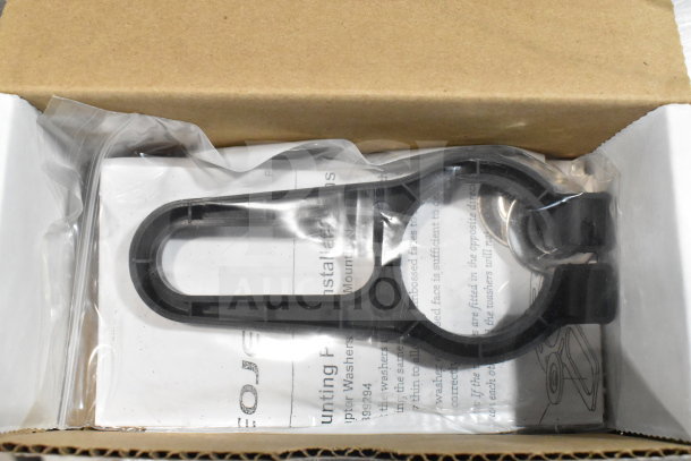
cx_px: 346
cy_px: 230
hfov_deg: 46.4
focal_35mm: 42
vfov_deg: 31.9
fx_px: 806
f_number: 10
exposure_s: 1/400
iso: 6400
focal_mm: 28
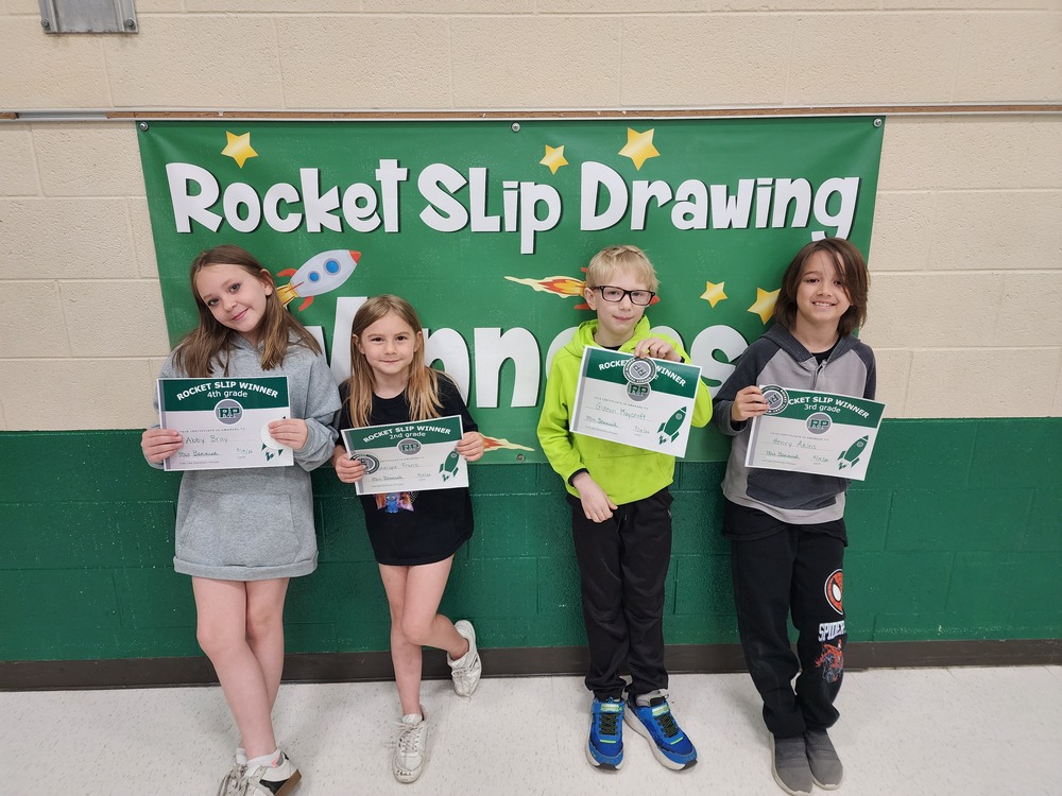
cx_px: 531
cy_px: 398
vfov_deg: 58.9
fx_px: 706
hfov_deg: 73.9
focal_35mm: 23
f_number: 1.8
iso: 320
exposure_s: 1/120
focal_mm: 6.4
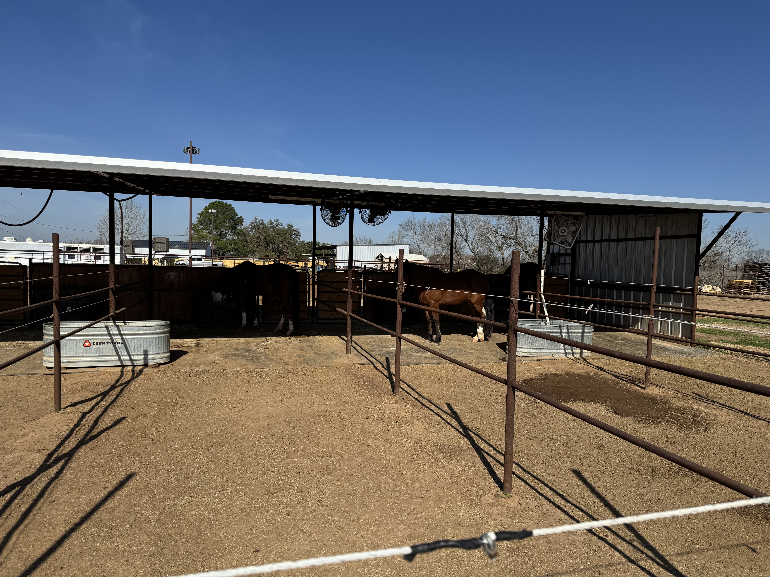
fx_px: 534
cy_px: 288
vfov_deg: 56.8
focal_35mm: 24
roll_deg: -1.6
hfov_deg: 71.6
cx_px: 385
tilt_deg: -4.7
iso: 80
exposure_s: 1/5814
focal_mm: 6.76
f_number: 1.78
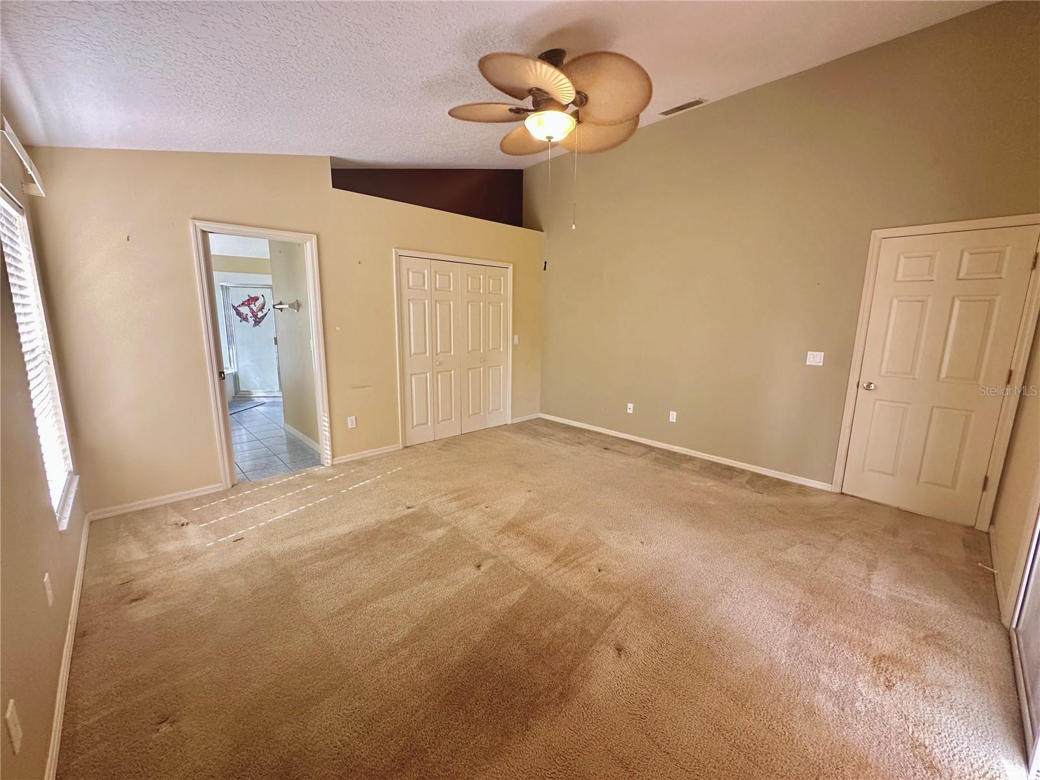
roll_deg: -0.9
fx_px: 421
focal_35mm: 14
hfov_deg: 102.1
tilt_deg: -9.5
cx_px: 520
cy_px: 390
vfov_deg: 85.7
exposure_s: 1/99
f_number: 2.2
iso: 250
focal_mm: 2.22
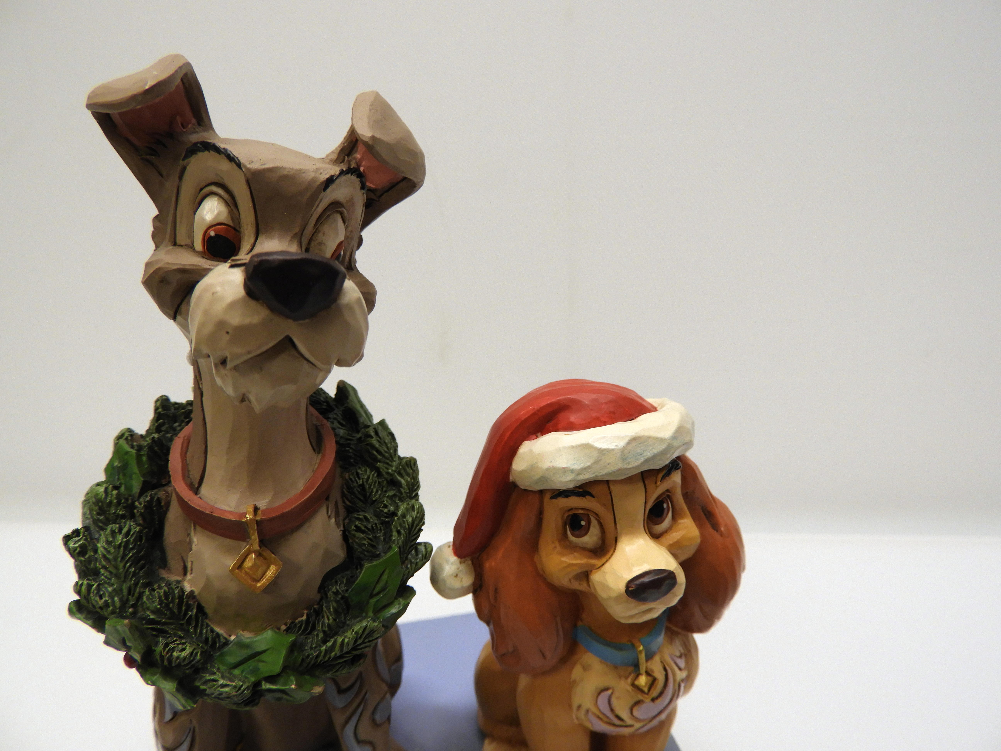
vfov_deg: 56.8
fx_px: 694
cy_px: 376
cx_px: 500
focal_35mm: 24
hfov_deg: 71.6
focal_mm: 4.3
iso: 140
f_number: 3.3
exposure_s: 1/30
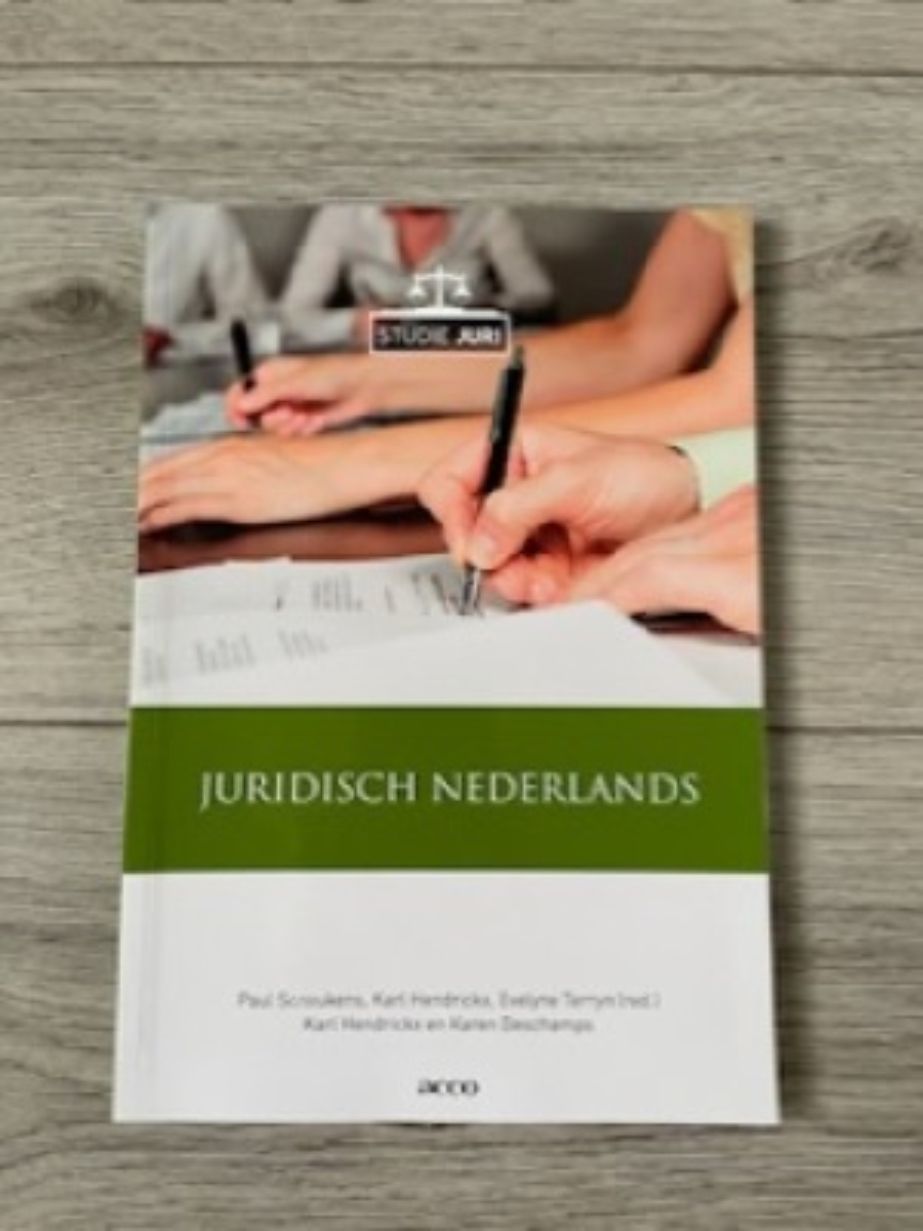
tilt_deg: -84.1
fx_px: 924
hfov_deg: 53.1
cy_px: 616
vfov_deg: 67.3
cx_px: 462
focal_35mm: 26
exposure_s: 1/60
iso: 200
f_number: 1.6
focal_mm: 4.2
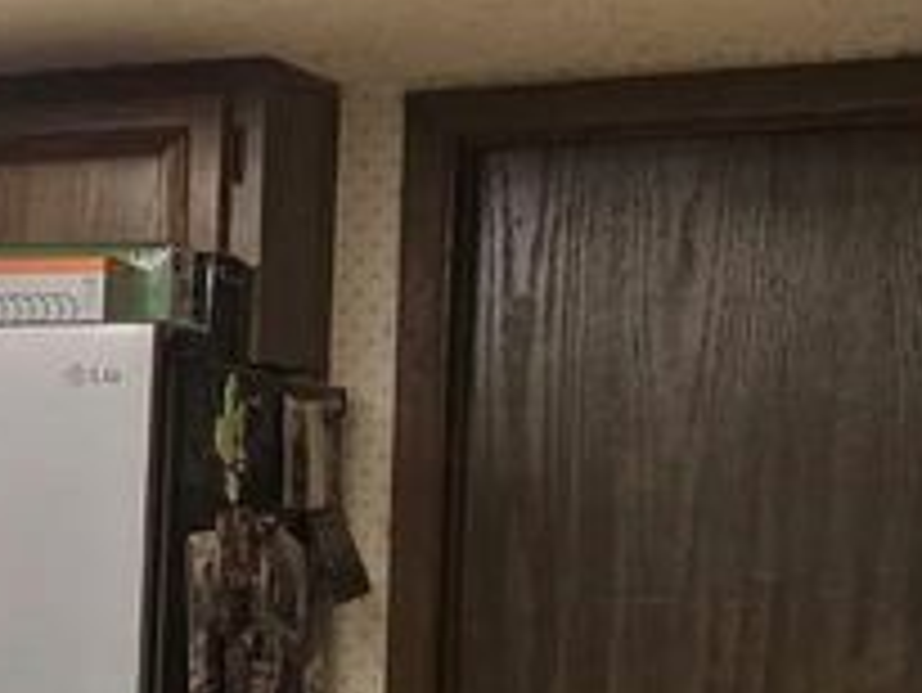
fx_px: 3065
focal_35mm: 115
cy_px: 675
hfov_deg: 14.9
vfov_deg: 12.8
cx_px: -747
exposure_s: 1/120
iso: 250
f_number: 1.7
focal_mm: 6.3
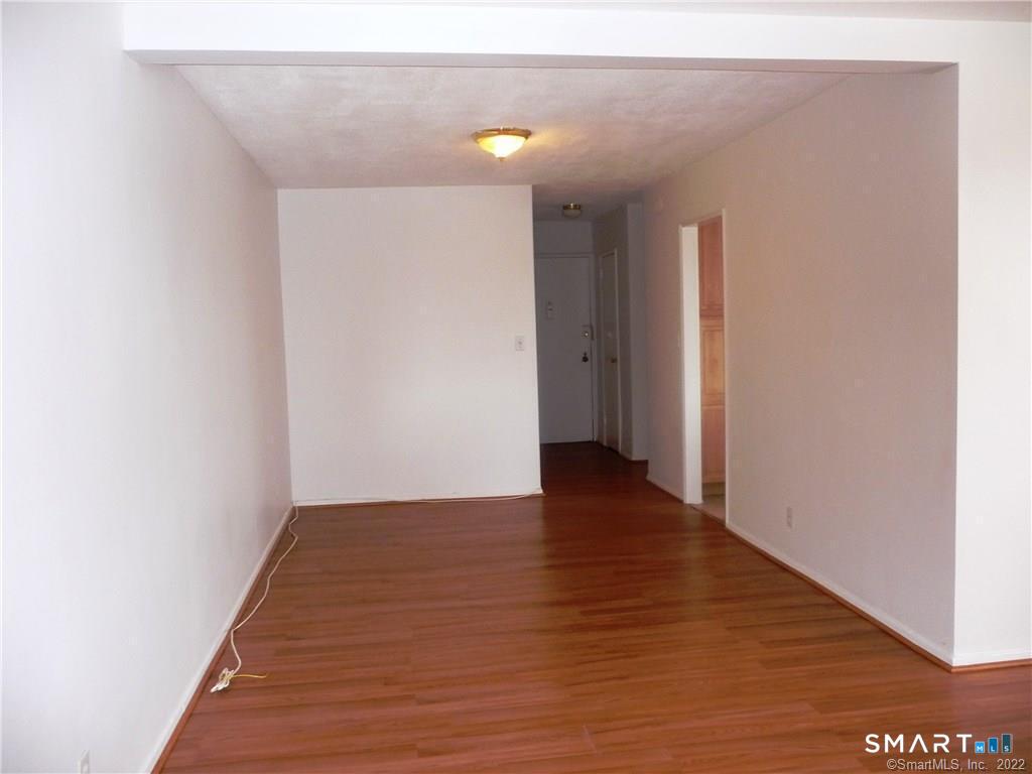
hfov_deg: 63.4
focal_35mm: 28
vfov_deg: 49.7
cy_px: 387
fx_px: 835
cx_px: 516
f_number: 3.3
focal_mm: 4.7
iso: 320
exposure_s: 1/30
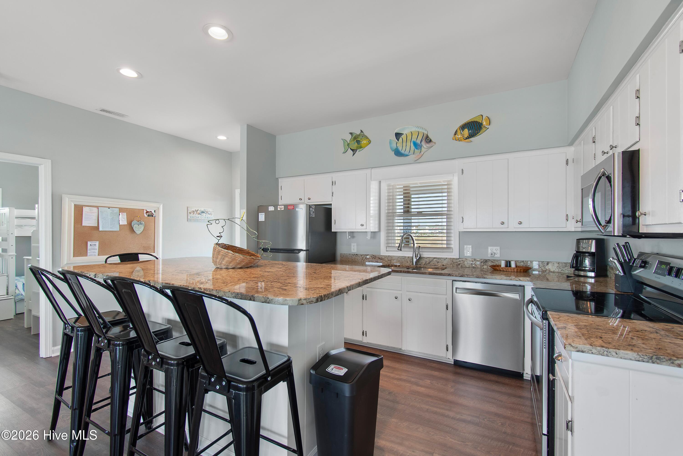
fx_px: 285
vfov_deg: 77.3
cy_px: 228
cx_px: 342
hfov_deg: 100.4
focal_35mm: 15
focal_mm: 10
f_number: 4.5
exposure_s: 1/13
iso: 100
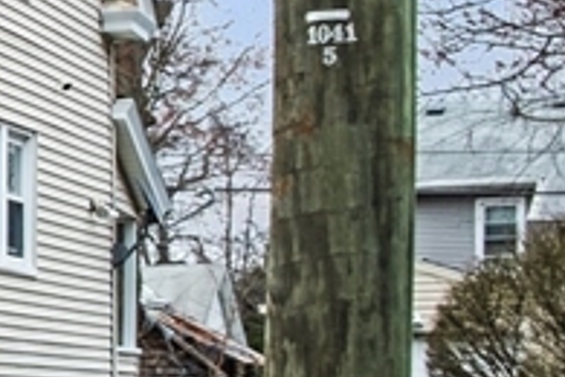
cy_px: 65
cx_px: -779
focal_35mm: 142
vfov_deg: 9.6
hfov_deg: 11.8
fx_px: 2228
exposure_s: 1/60
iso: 160
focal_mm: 18
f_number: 8
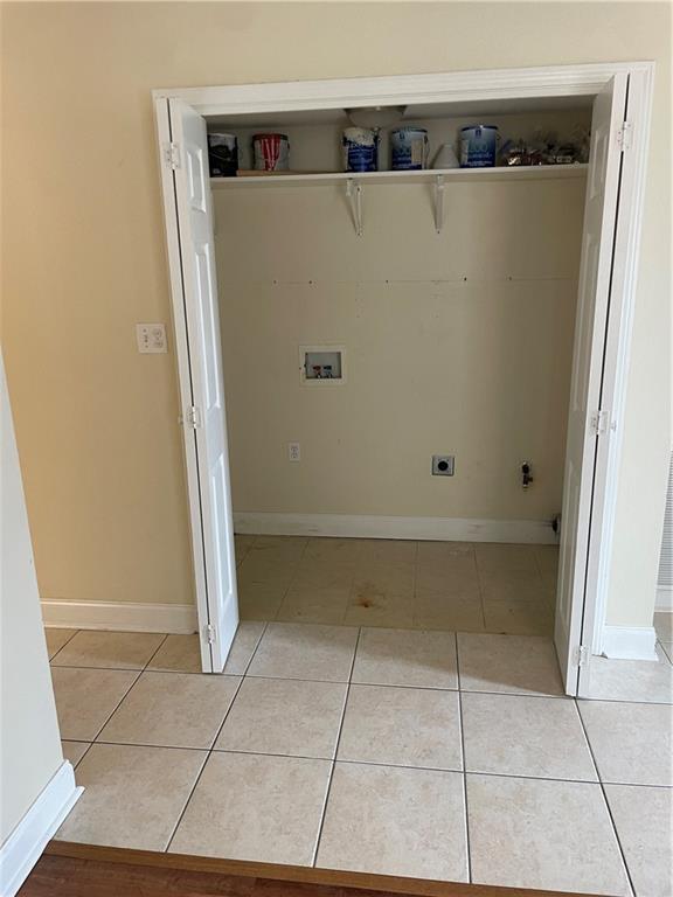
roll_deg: +2.6
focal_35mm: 26
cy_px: 448
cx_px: 336
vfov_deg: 67.3
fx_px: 674
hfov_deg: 53.1
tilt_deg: -13.1
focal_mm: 4.2
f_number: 1.6
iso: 125
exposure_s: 1/60
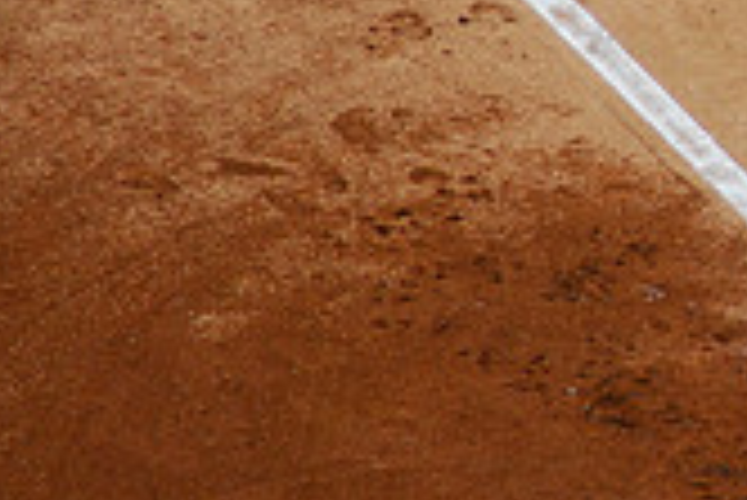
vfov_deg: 1.2
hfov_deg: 1.8
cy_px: 59
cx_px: 1242
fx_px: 23987
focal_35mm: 1155
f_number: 5
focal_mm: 220
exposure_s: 1/4000
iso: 500
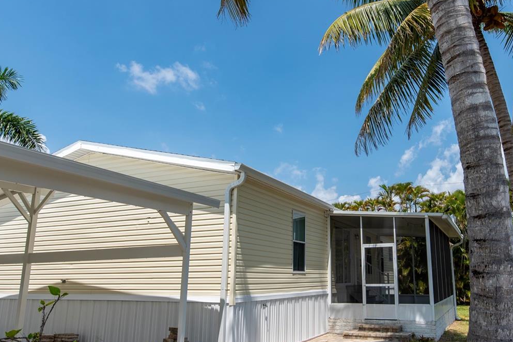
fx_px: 413
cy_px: 195
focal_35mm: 29
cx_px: 318
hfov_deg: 62.8
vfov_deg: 44.9
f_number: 10
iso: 100
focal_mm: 18
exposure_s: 1/400
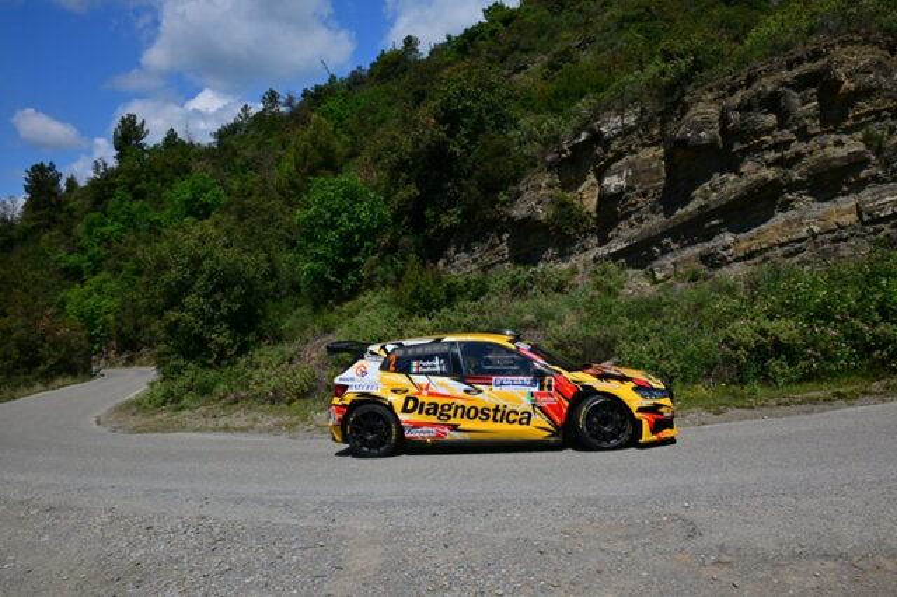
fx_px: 722
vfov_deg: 44.9
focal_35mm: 29
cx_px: 448
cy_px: 298
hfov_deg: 63.7
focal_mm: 29
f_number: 8
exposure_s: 1/1000
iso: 250
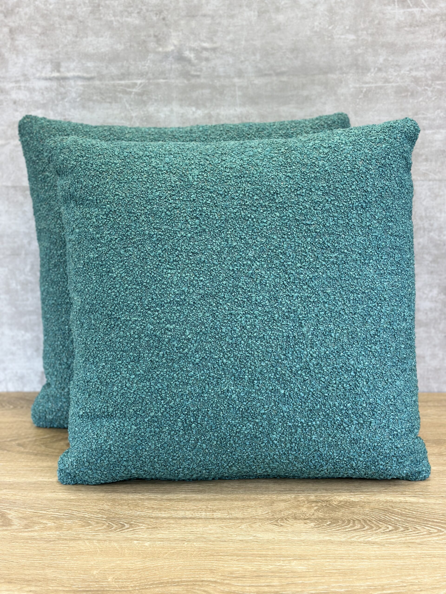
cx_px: 223
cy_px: 297
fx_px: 825
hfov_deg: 30.3
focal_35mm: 48
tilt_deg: -14.8
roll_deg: +1.4
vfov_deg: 39.7
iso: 100
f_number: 1.78
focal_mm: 6.86
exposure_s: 1/120
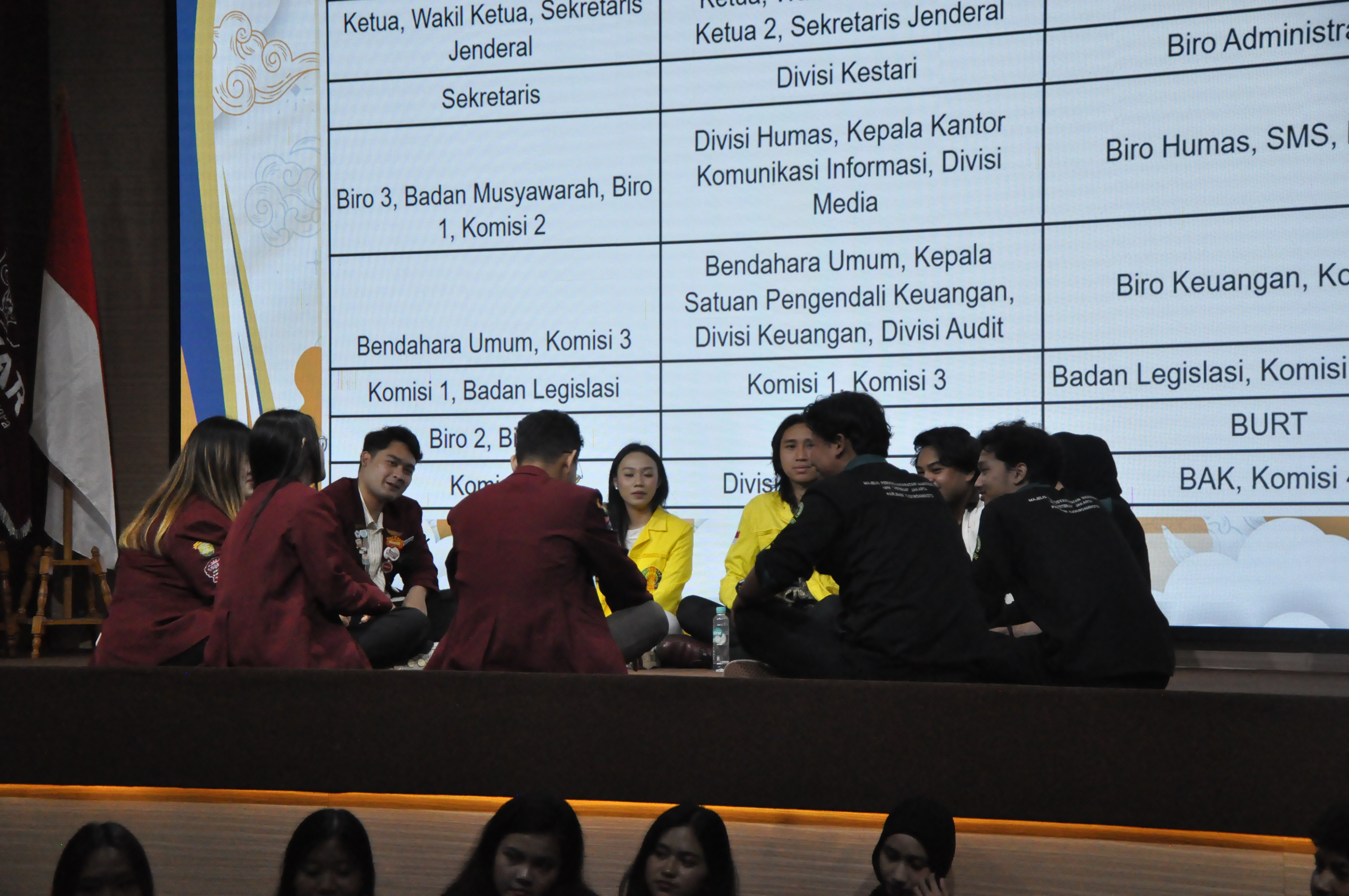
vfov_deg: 15.7
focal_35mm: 87
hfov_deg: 23.4
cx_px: 674
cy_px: 448
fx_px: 3256
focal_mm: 58
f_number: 5
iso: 3200
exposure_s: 1/350
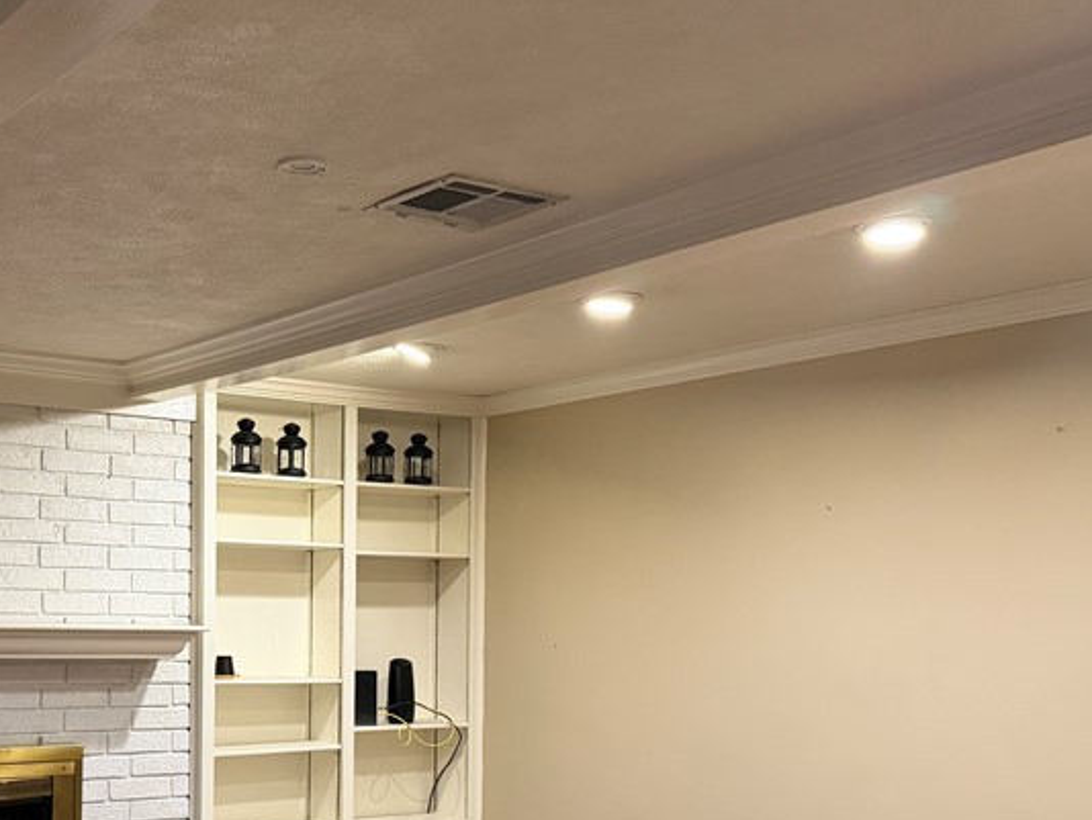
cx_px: 294
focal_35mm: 46
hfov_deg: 40.2
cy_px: 634
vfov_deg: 30.9
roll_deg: -0.2
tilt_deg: -0.4
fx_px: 1452
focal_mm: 6.76
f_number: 1.78
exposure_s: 1/60
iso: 500
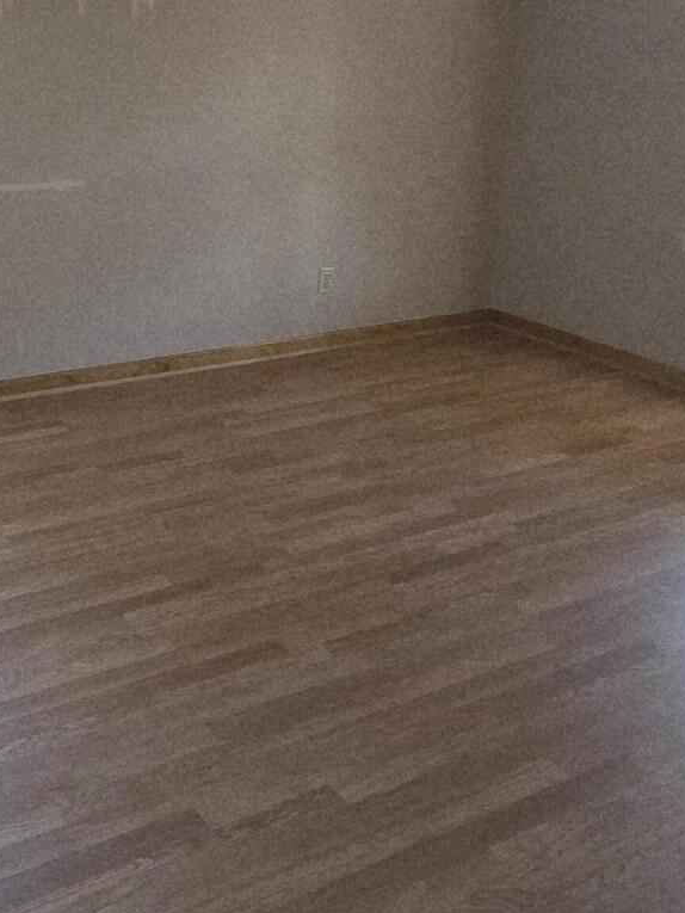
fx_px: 897
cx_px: 124
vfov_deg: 52.5
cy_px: 277
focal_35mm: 34
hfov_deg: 39.9
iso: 400
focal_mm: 2.2
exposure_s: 1/60
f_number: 2.2
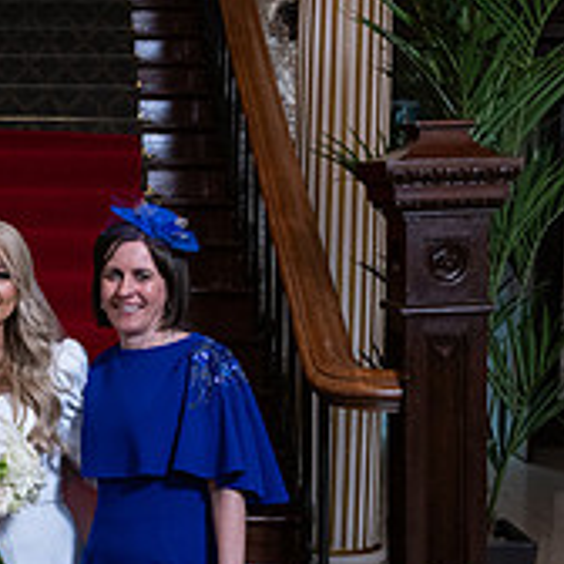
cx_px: -3
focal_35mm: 91
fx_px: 1677
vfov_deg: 19.0
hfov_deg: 18.6
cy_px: 405
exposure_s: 1/160
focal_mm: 31
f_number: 5
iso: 1000
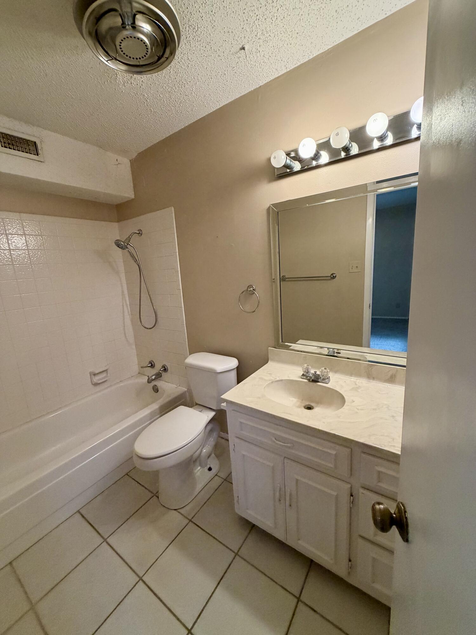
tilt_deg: -10.4
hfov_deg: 85.7
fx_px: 257
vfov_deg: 102.1
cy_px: 318
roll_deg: +4.2
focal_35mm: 14
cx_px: 238
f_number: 2.2
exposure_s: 1/60
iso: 320
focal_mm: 2.22
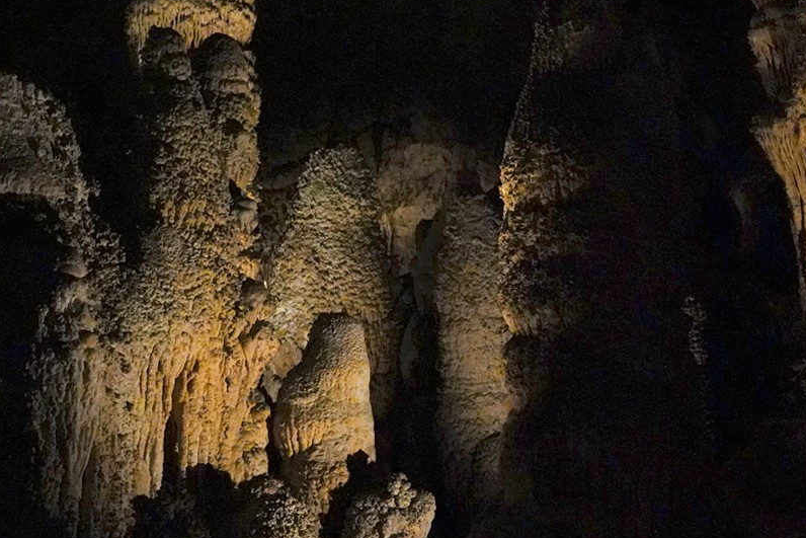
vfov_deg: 14.0
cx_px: 760
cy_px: 263
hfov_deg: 20.3
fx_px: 2194
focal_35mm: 98
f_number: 5
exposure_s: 1/80
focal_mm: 39
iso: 12800
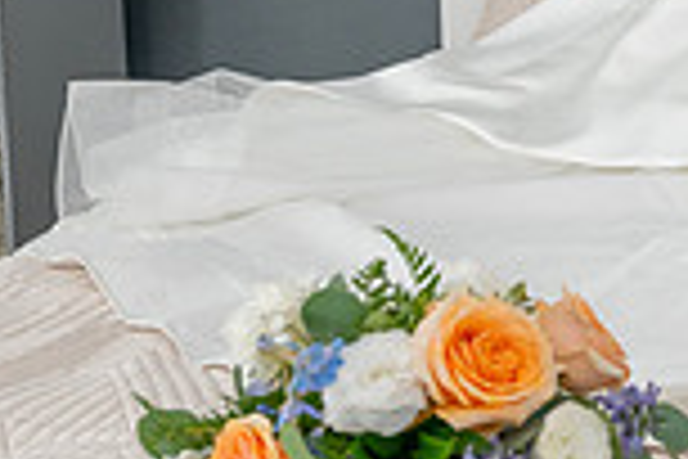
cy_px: -97
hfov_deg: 17.5
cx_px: 1003
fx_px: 2026
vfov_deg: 12.6
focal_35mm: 106
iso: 400
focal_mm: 28
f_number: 4.5
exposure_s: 1/160
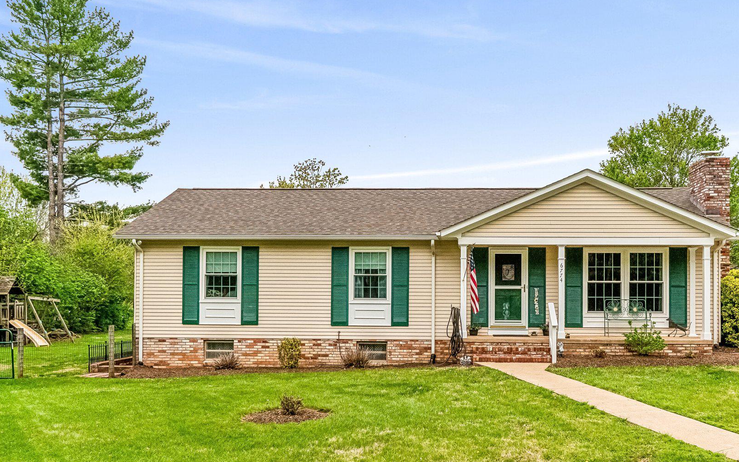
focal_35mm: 35
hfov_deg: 55.2
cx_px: 408
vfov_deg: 36.2
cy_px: 264
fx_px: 705
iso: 400
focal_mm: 18
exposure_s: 1/1600
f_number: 8
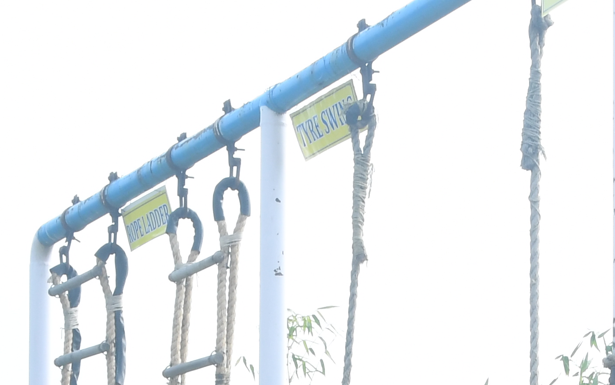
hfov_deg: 11.3
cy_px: 696
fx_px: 3067
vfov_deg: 7.0
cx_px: 618
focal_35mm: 183
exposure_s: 1/125
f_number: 13
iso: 320
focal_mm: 30
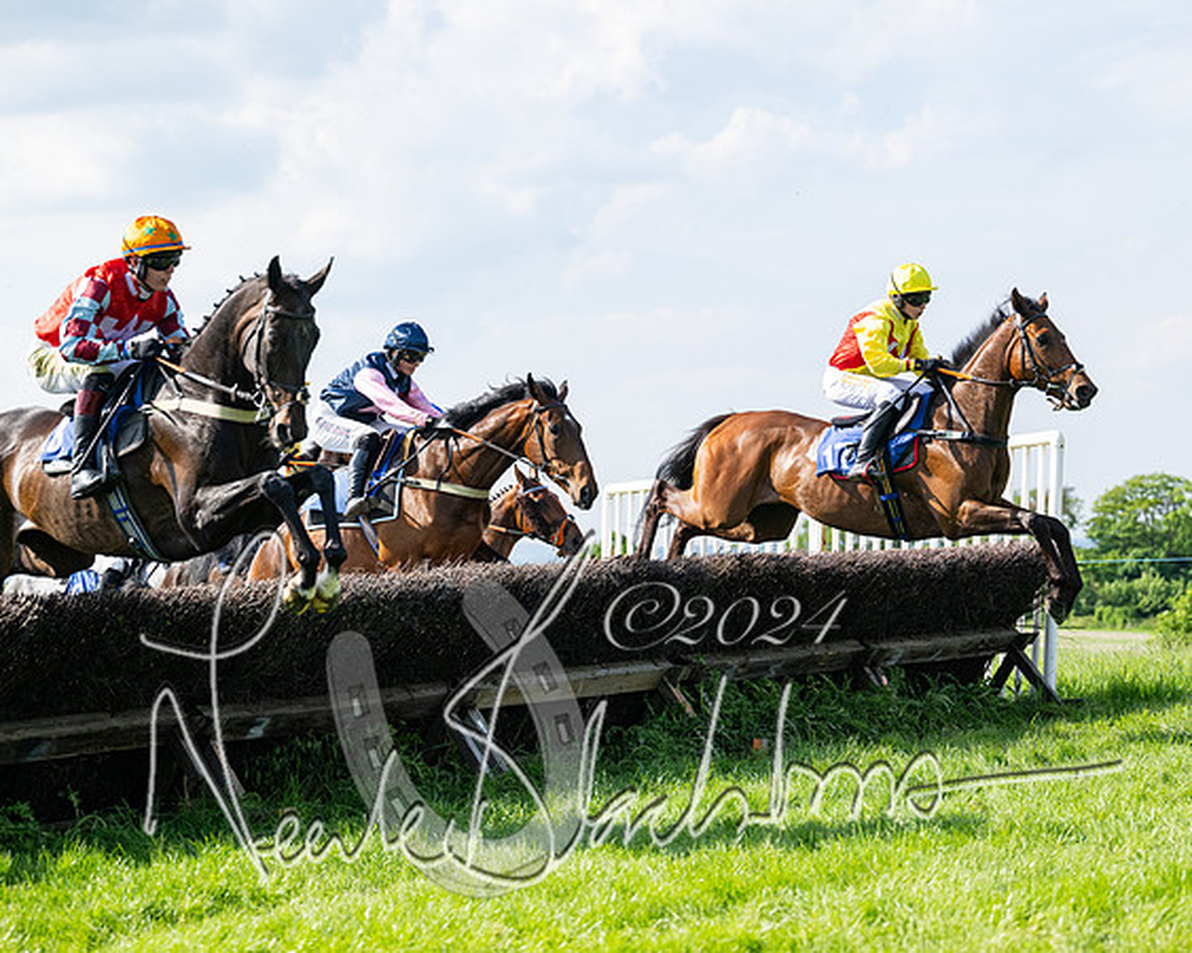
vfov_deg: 19.4
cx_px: 596
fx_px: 2782
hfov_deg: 24.2
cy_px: 476
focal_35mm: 79
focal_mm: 70
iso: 400
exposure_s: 1/4000
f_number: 3.2
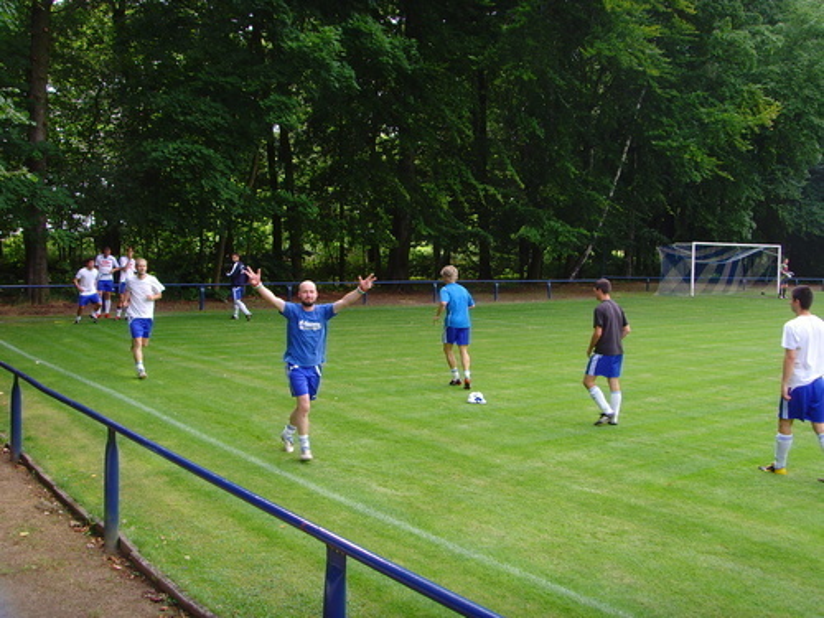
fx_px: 928
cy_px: 309
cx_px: 412
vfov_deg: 36.8
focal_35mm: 39
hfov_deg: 47.9
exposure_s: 1/90
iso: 80
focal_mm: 6.6
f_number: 3.5
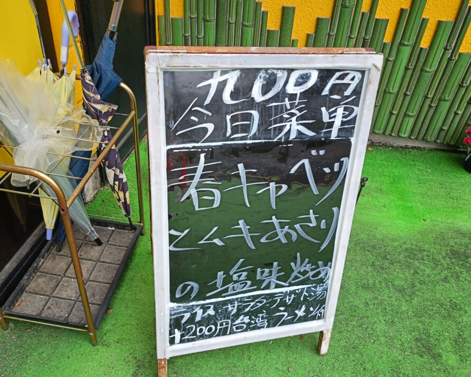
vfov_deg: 51.5
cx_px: 211
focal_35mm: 28
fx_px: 390
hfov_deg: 62.1
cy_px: 187
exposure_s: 1/138
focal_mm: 4.7
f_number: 1.7
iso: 50
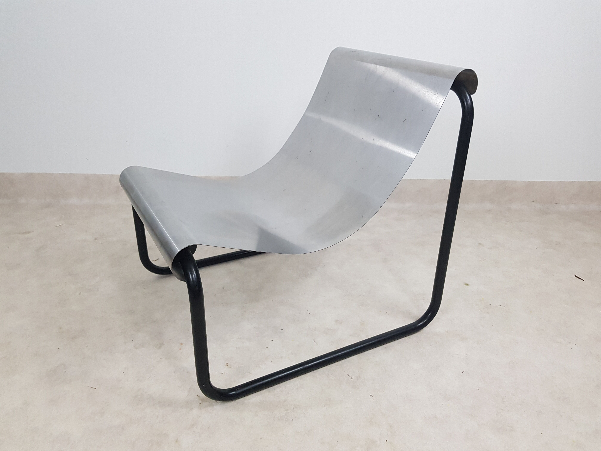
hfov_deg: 67.3
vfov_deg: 53.1
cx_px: 300
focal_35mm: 26
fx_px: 451
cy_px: 226
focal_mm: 4.2
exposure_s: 1/50
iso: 200
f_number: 1.7
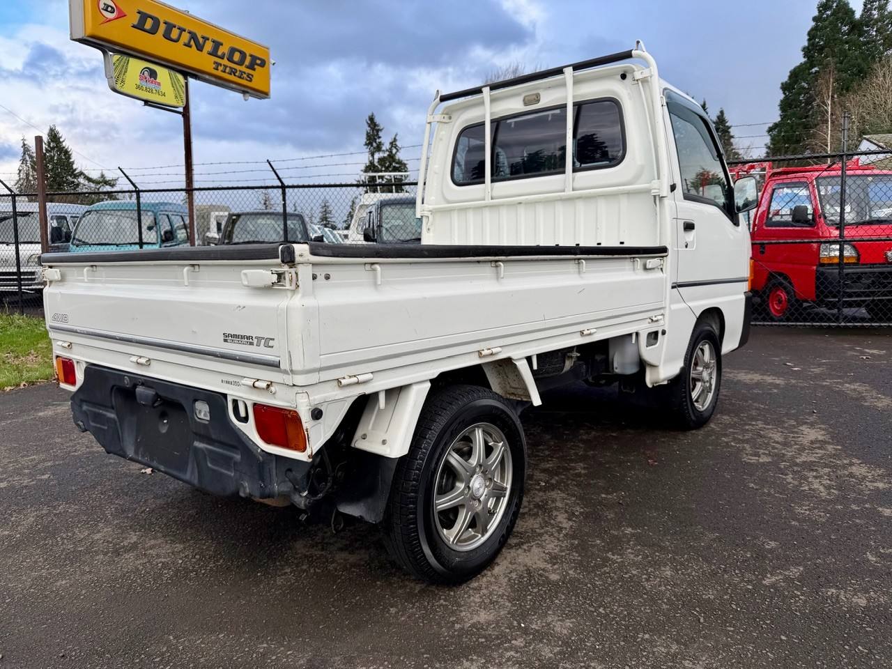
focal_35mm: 24
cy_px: 334
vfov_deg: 56.8
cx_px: 446
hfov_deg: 71.6
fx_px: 618
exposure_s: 1/1174
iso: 80
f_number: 1.78
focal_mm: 6.76
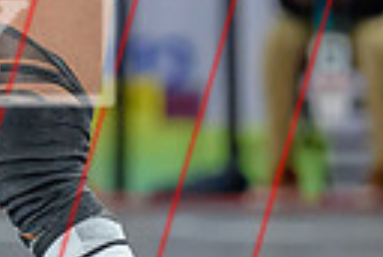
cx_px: -456
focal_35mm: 1141
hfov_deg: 1.8
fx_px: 12167
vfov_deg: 1.2
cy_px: 28
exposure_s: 1/800
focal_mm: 170
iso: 3600
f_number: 2.8
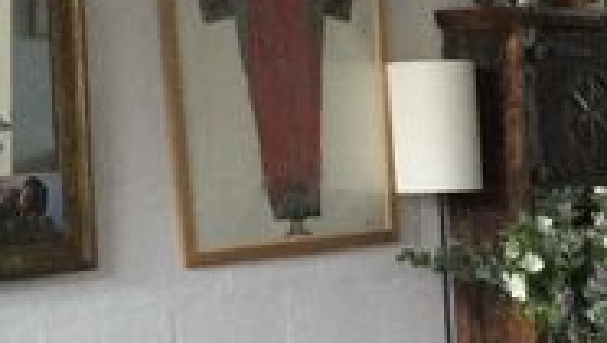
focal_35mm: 109
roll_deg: +0.1
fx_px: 1756
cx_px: 718
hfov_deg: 18.6
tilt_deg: -13.1
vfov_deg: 10.8
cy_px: 480
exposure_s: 1/17
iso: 400
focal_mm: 3.3
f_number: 2.4
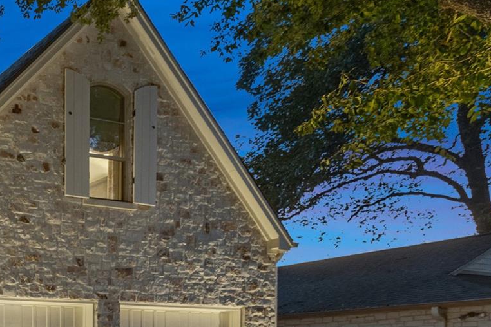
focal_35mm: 43
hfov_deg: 34.2
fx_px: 586
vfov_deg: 28.1
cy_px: 369
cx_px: -130
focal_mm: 16
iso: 1600
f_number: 7.1
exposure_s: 2.5
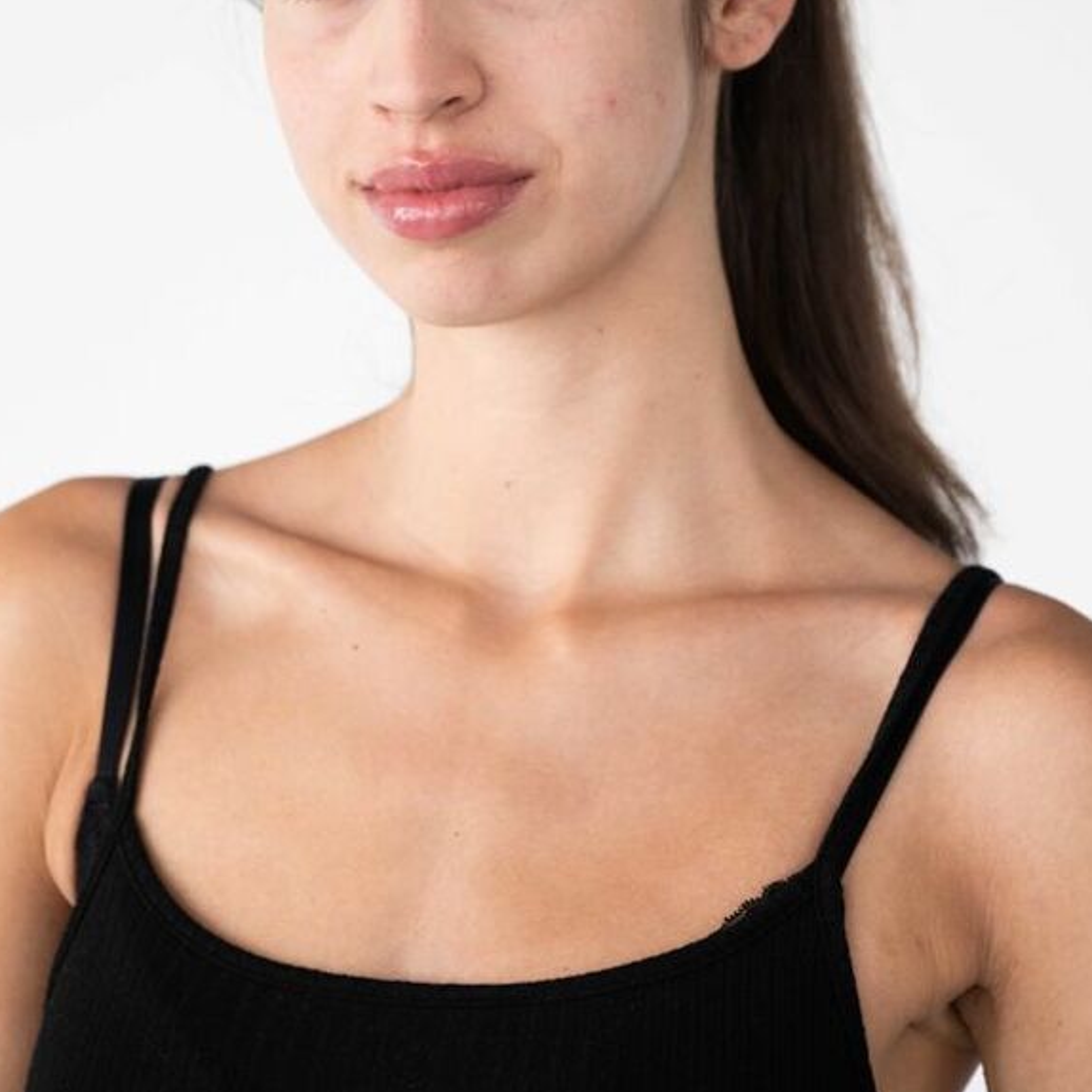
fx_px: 5639
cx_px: 531
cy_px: 382
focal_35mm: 158
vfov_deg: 11.1
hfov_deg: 11.1
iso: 400
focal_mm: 105
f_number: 4
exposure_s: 1/125
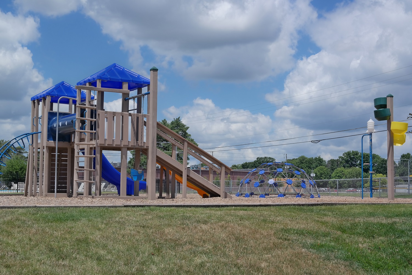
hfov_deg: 37.5
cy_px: 138
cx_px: 206
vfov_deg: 25.5
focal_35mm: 53
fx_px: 607
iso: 100
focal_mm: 35
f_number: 8
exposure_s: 1/400
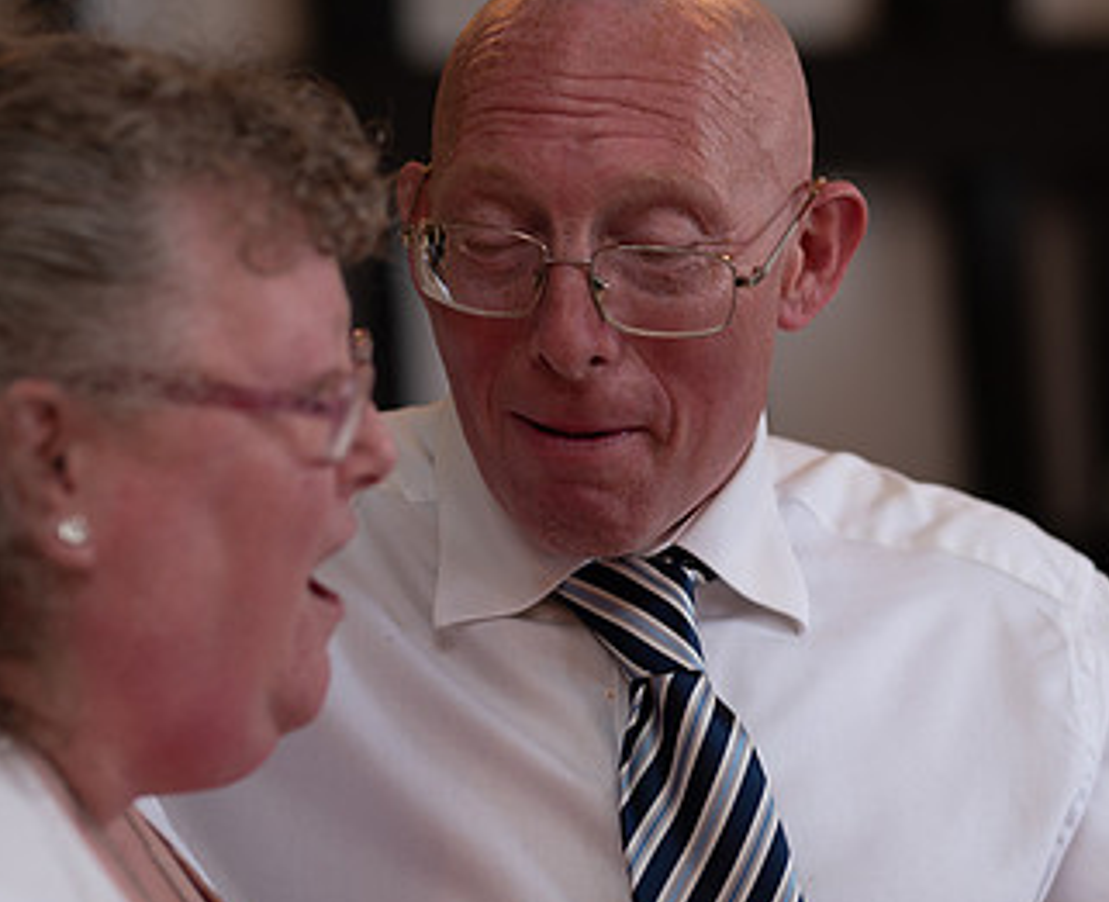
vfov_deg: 9.3
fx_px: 5516
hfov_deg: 11.5
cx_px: 796
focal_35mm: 167
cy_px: 404
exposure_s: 1/100
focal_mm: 85
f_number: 2.2
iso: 400
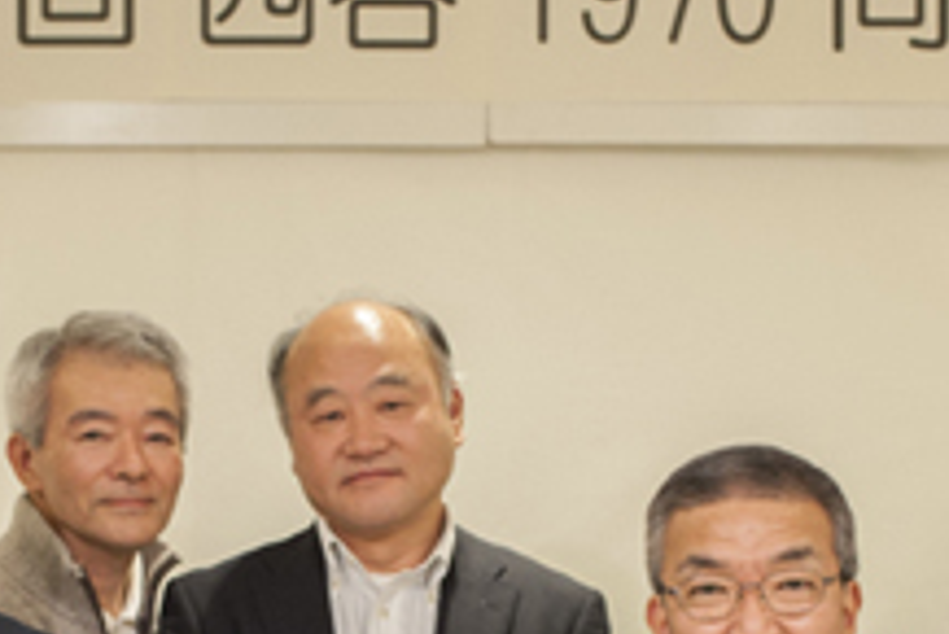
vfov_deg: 12.9
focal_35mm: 103
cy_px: 787
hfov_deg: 19.8
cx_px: 354
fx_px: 2717
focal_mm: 35
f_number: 5.6
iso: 450
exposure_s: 1/100
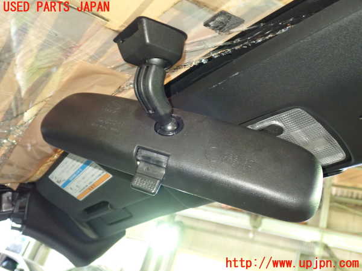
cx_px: 181
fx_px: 376
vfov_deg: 39.7
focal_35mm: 36
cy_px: 136
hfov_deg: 51.4
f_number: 2.5
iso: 800
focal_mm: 6.37
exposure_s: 1/10
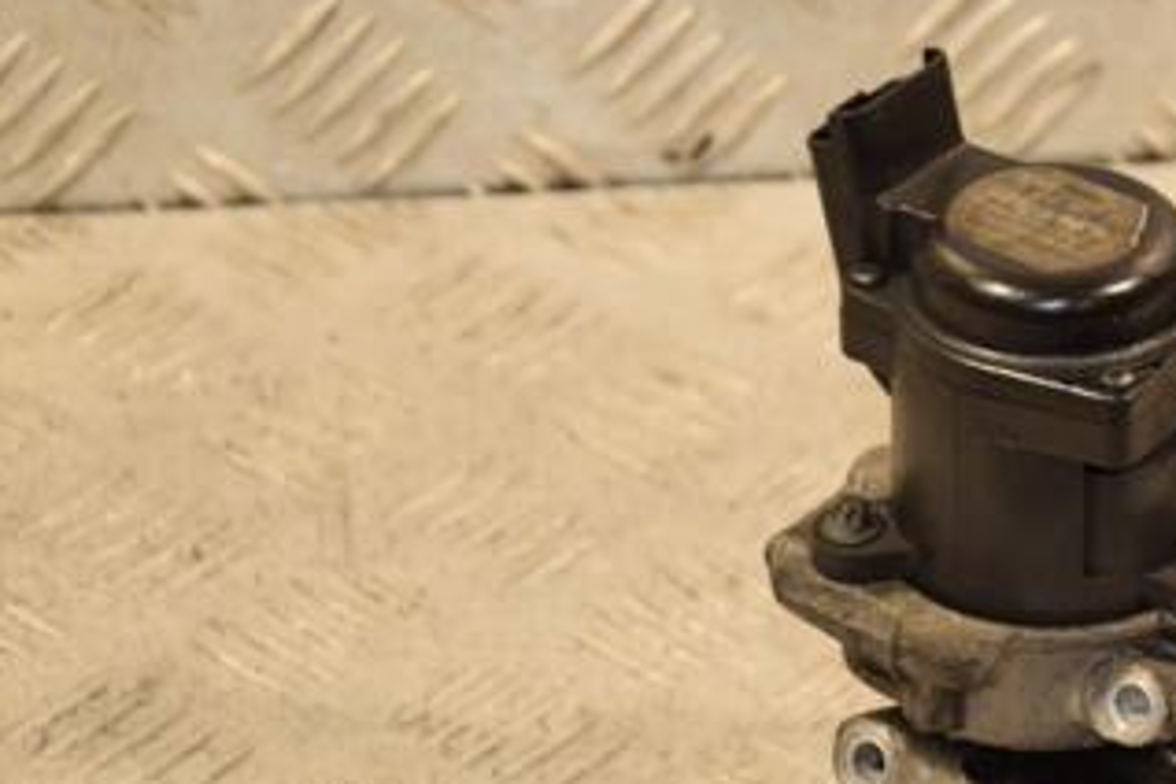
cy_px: 484
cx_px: 1039
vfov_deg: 7.3
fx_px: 6108
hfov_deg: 10.9
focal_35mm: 187
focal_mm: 66
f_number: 5.3
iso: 800
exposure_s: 1/160
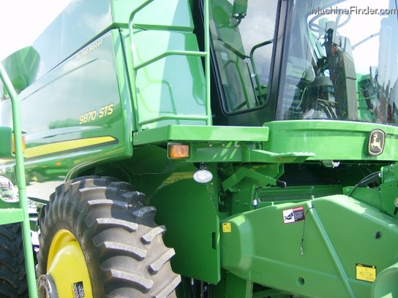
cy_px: 149
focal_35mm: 36
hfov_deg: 51.4
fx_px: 414
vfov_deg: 39.7
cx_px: 199
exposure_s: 1/381
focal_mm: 6
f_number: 2.8
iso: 100
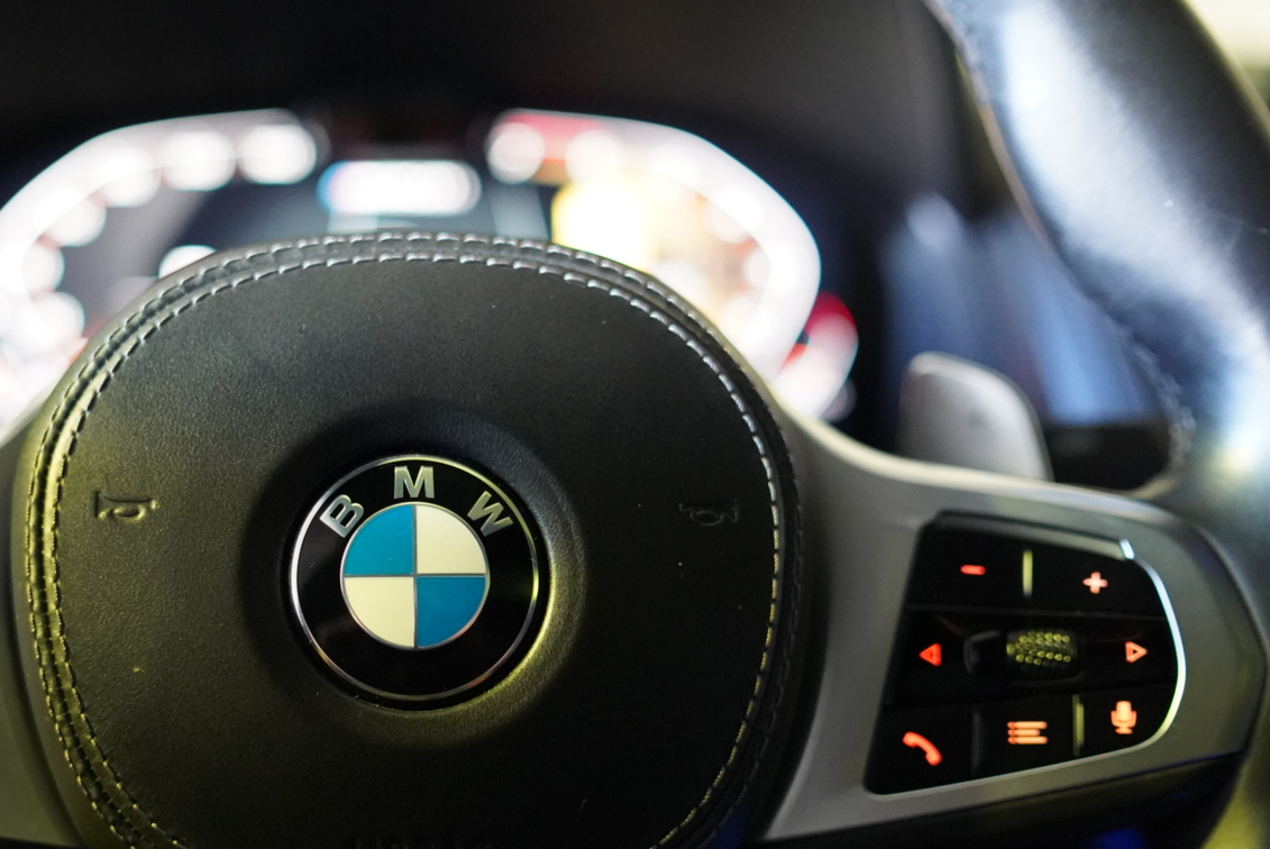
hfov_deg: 39.0
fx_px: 1765
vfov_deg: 26.9
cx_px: 391
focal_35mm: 50
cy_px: 576
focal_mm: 35
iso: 10000
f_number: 2
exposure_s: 1/60
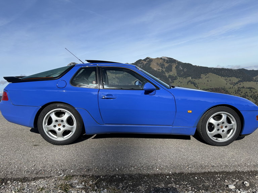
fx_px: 194
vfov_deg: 53.1
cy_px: 96
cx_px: 129
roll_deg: +5.6
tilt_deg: -7.5
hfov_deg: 67.3
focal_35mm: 26
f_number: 1.5
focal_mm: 5.7
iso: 50
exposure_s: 1/6211
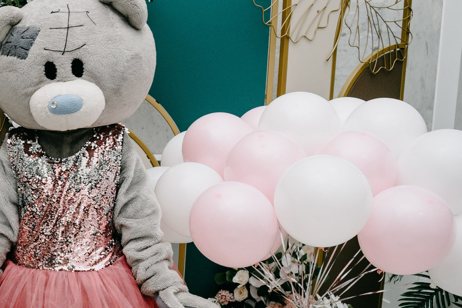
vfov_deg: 21.6
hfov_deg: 26.9
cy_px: 172
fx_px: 808
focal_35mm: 63
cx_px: -137
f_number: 4
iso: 250
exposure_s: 1/160
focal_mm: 24
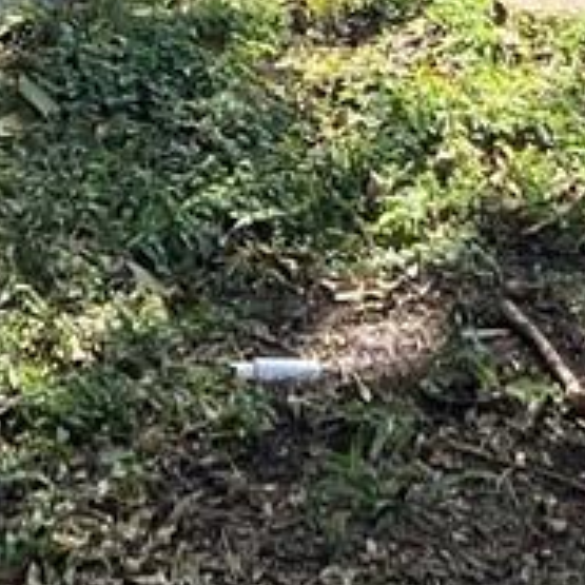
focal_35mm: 199
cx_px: 427
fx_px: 3805
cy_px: -990
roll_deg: -1.6
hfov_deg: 8.8
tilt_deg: -1.8
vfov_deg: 7.9
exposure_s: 1/1645
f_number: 1.5
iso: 50
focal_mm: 5.7
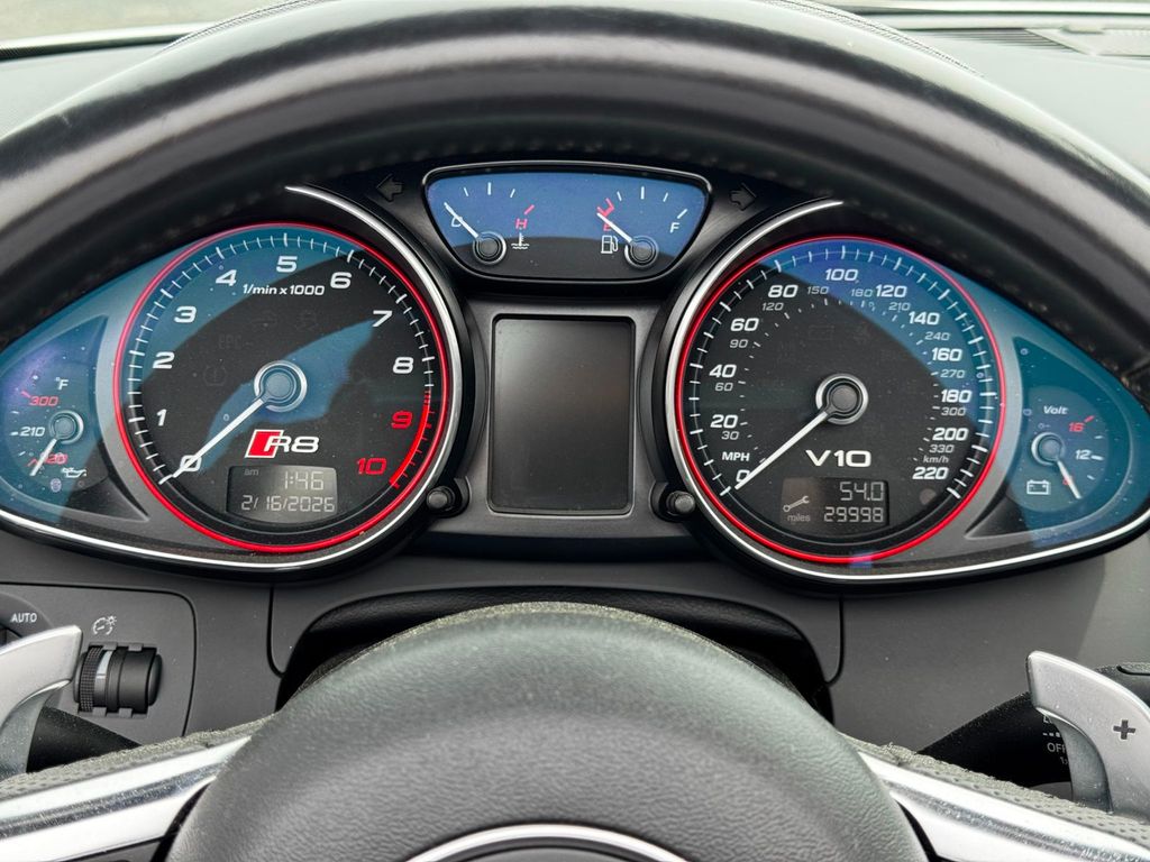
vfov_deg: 30.3
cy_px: 431
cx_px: 575
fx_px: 1595
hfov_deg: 39.7
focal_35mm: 48
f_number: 1.78
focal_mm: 6.76
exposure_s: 1/340
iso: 64
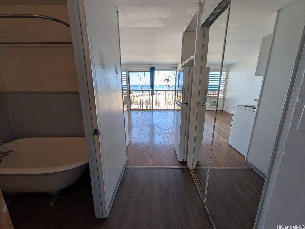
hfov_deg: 106.2
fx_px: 115
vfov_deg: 89.9
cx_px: 152
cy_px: 114
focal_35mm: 13
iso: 29
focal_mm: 1.54
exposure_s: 1/190
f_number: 2.2
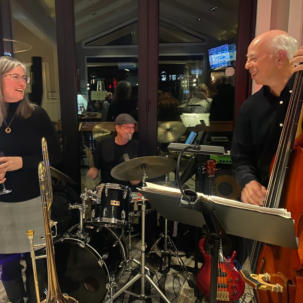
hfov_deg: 51.6
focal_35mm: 31
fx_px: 307
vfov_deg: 52.5
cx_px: 103
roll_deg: +1.6
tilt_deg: -9.5
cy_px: 151
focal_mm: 4.25
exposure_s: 1/17
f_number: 1.8
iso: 1000
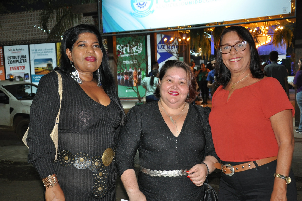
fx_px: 402
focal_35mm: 48
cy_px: 100
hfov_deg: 41.2
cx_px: 151
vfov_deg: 28.0
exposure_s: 1/60
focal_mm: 32
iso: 800
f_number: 4.2
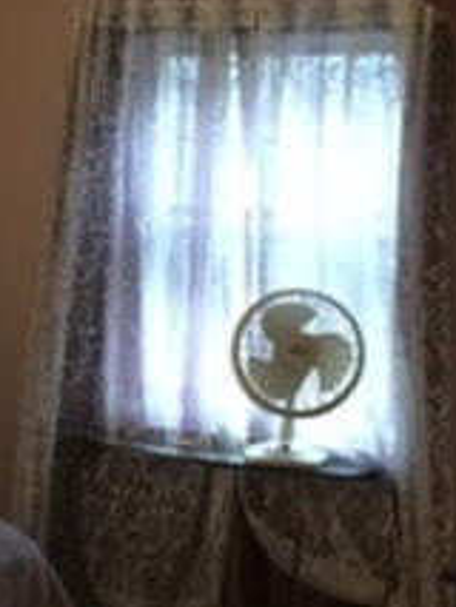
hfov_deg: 16.0
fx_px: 1527
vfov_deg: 22.4
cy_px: 422
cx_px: -165
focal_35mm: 87
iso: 100
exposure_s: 1/4
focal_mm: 4.15
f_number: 2.2
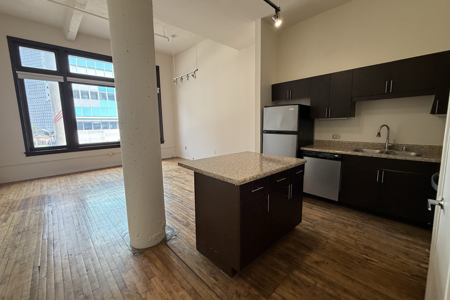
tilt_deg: -6.2
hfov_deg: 100.4
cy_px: 147
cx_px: 223
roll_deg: -0.9
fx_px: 187
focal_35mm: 15
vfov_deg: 77.3
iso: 160
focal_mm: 2.22
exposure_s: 1/120
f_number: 2.2
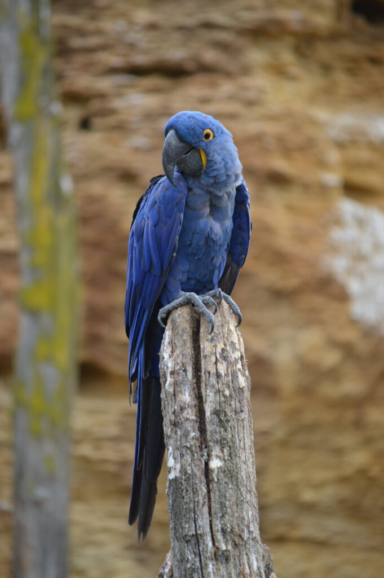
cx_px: 192
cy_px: 289
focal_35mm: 240
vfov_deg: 8.6
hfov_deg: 5.7
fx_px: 3846
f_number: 5.3
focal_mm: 160
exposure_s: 1/320
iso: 400
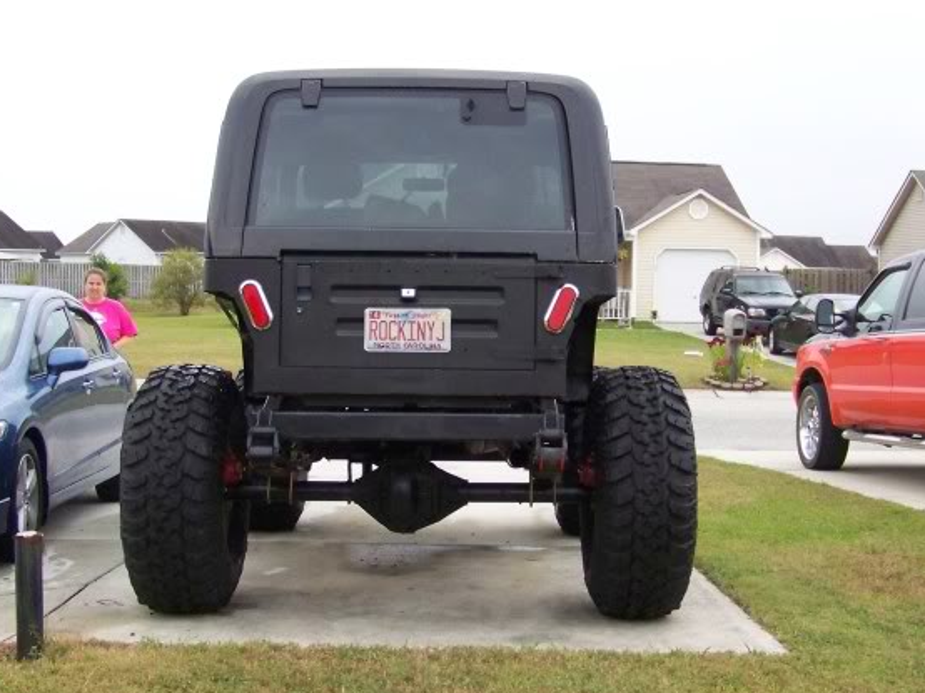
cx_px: 484
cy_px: 386
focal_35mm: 52
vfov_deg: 28.0
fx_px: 1389
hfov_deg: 36.8
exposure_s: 1/500
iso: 250
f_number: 2.8
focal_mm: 5.85
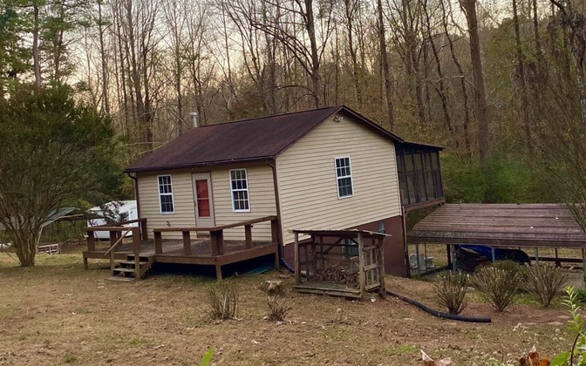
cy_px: 140
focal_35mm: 42
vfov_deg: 30.4
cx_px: 329
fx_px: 671
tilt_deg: +1.9
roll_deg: +5.1
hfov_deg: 47.1
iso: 125
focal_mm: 4.25
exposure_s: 1/118
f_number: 1.8
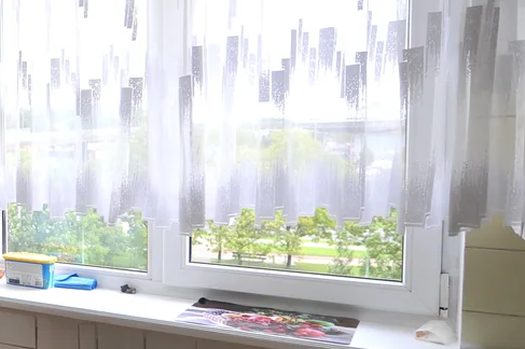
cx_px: -98
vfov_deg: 29.2
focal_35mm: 46
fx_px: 670
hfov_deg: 34.6
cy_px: 178
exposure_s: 1/200
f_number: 2.8
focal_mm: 14
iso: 200
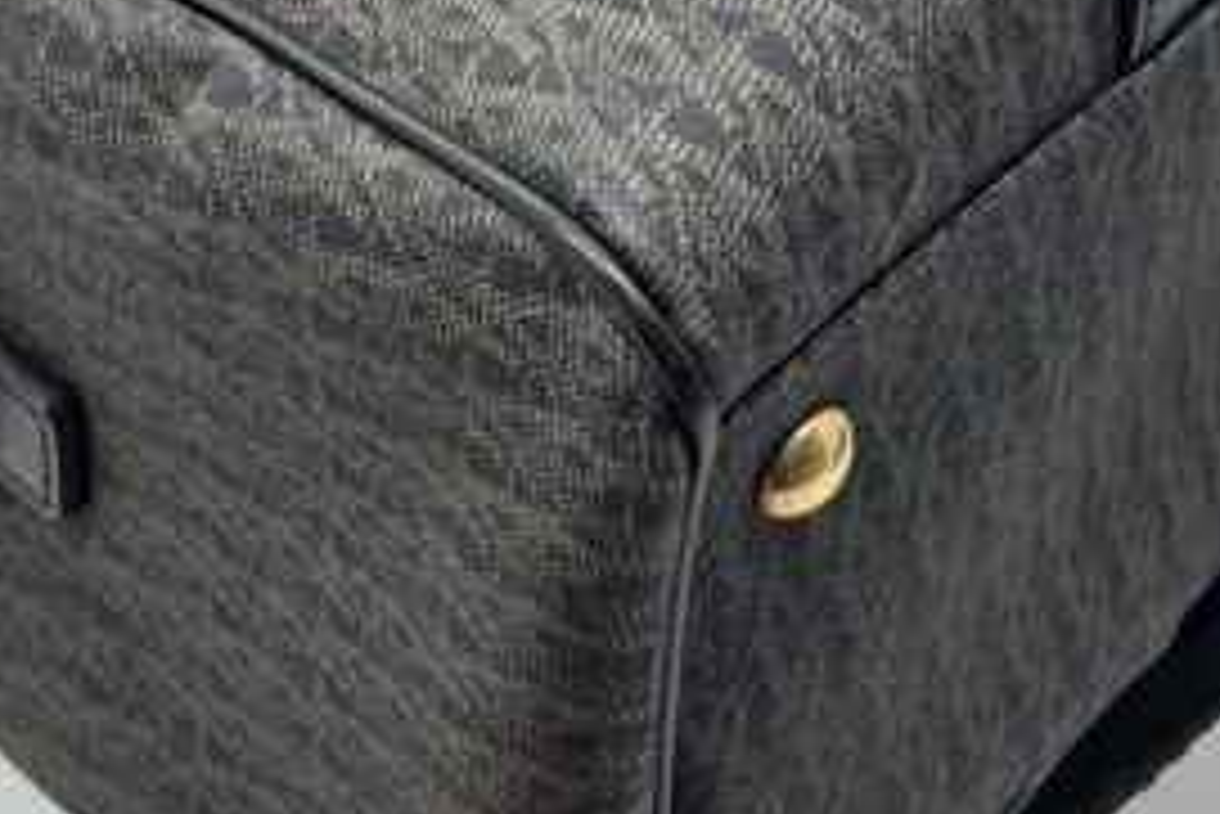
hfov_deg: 20.0
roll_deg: +6.2
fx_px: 3458
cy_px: -72
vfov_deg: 13.2
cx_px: 644
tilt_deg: -26.0
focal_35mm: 102
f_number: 1.5
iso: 50
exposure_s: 1/100
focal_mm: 5.7
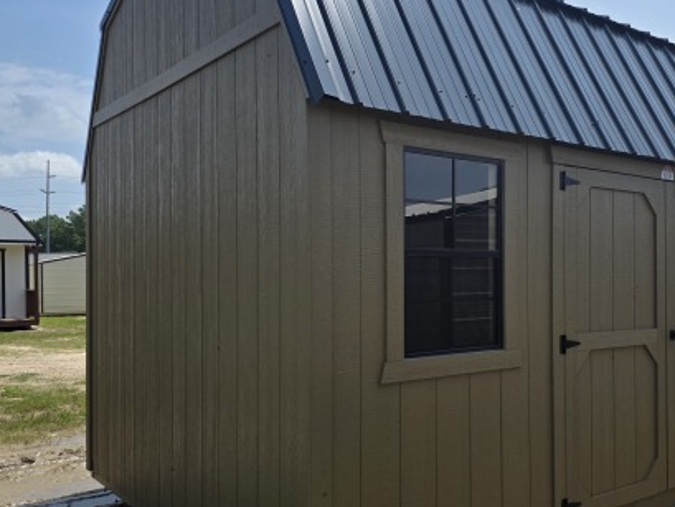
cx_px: 446
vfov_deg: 39.7
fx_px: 702
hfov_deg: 50.5
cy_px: 271
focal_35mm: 36
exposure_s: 1/6809
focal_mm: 6.3
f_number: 1.7
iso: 80
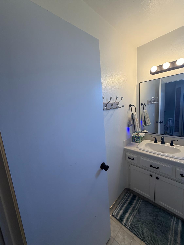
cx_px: 92
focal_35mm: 14
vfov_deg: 102.0
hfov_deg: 85.7
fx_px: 99
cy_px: 122
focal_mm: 2.22
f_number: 2.2
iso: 200
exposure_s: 1/120
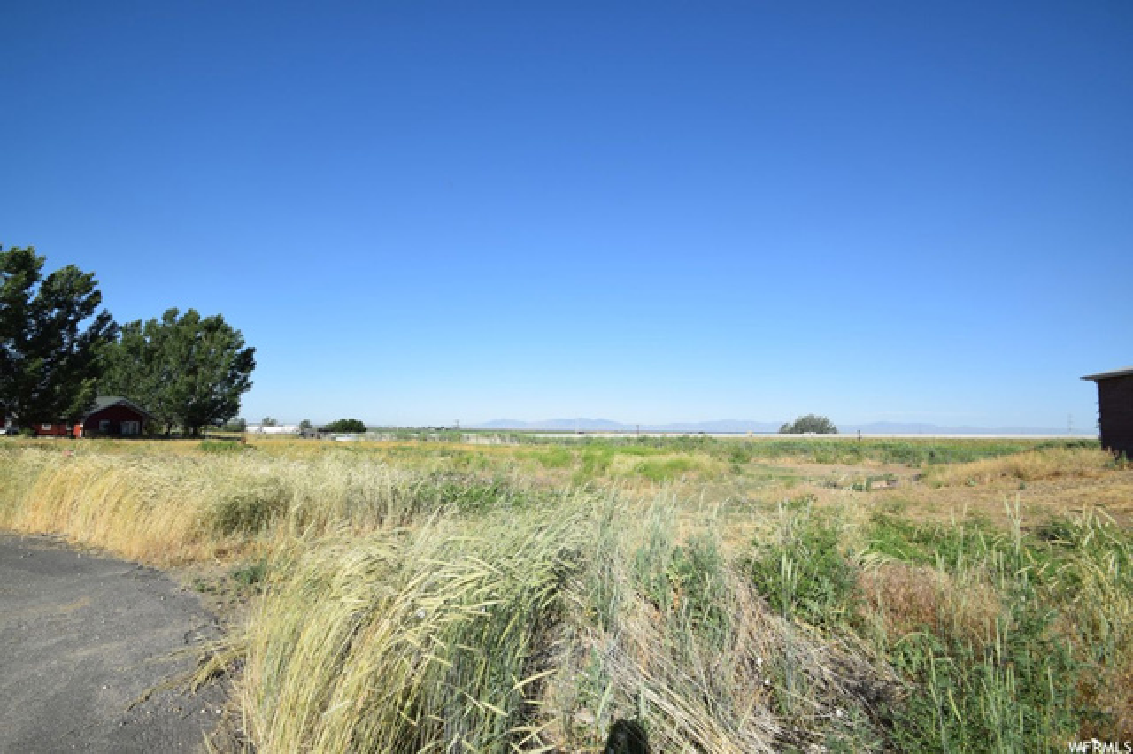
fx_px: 472
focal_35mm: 15
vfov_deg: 77.3
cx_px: 566
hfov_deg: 100.4
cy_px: 377
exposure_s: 1/400
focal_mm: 10
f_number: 10
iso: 200
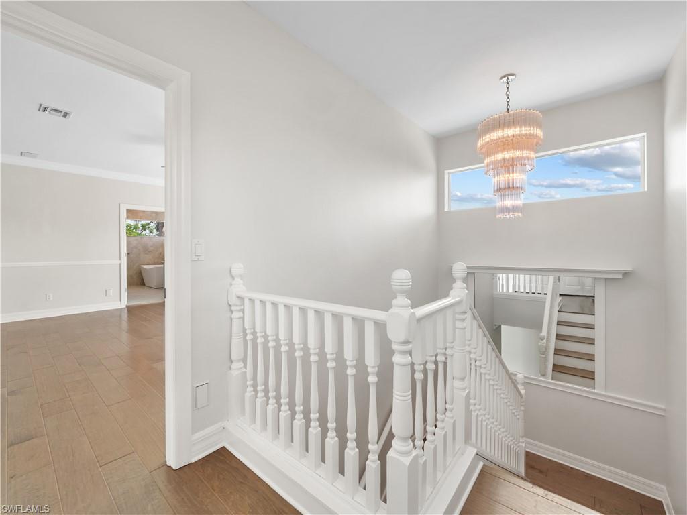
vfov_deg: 85.7
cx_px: 344
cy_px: 258
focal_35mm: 14
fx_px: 278
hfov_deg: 102.1
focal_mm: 7
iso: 200
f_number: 7.1
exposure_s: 1/13
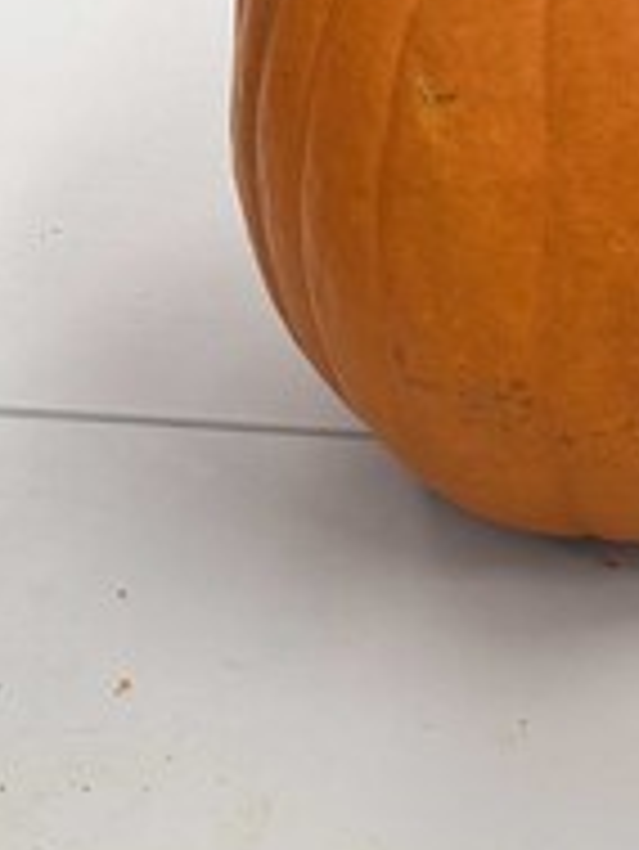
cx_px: 567
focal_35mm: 130
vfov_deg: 14.2
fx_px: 3196
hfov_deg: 11.4
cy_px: -432
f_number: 1.78
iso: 160
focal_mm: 6.76
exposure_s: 1/120
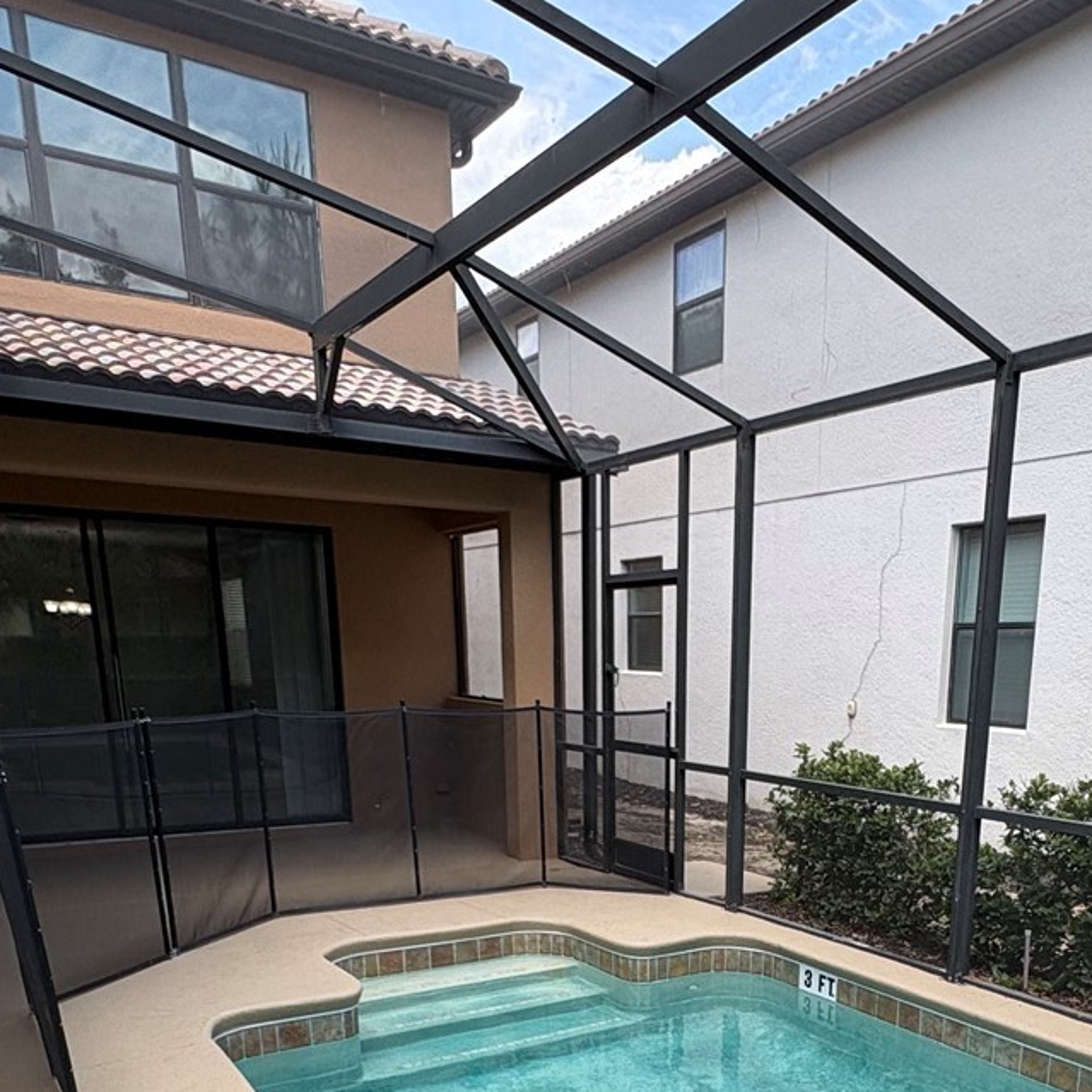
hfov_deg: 51.9
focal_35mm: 31
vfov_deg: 47.8
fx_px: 1106
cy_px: 959
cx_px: 692
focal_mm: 2.22
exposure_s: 1/270
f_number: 2.2
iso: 40
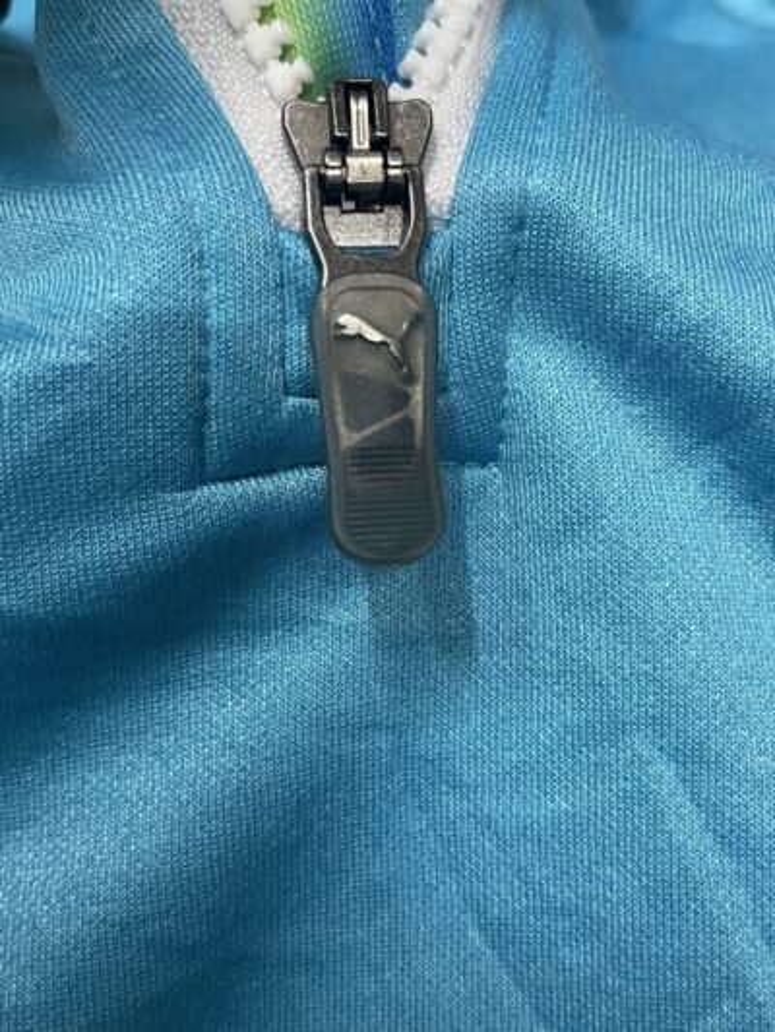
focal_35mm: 26
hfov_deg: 53.1
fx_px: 776
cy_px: 516
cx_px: 388
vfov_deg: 67.3
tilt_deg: -54.1
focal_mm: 4.2
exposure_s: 1/50
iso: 320
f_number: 1.6
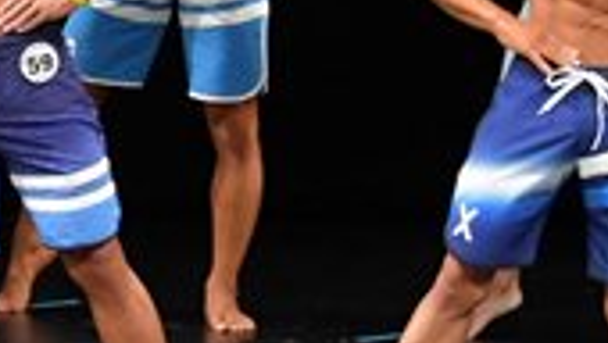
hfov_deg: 3.0
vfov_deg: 1.7
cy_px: 43
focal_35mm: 714
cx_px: -152
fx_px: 11522
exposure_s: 1/400
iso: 3200
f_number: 5.6
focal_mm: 100
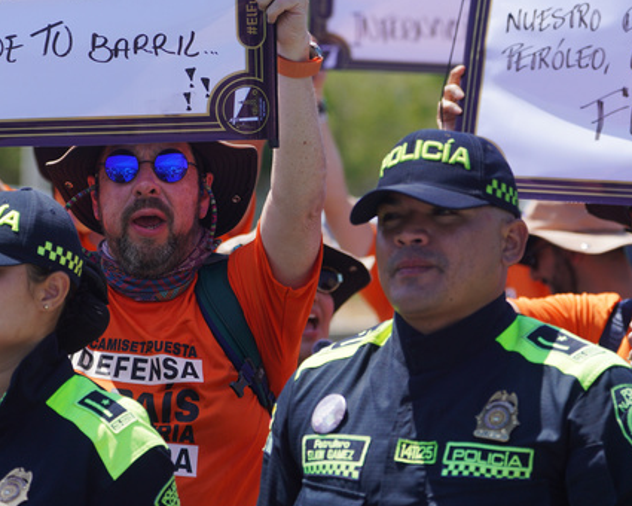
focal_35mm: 190
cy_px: 202
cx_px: 281
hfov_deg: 10.2
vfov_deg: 8.1
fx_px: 3554
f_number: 2.8
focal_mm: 84
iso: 125
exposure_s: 1/1600
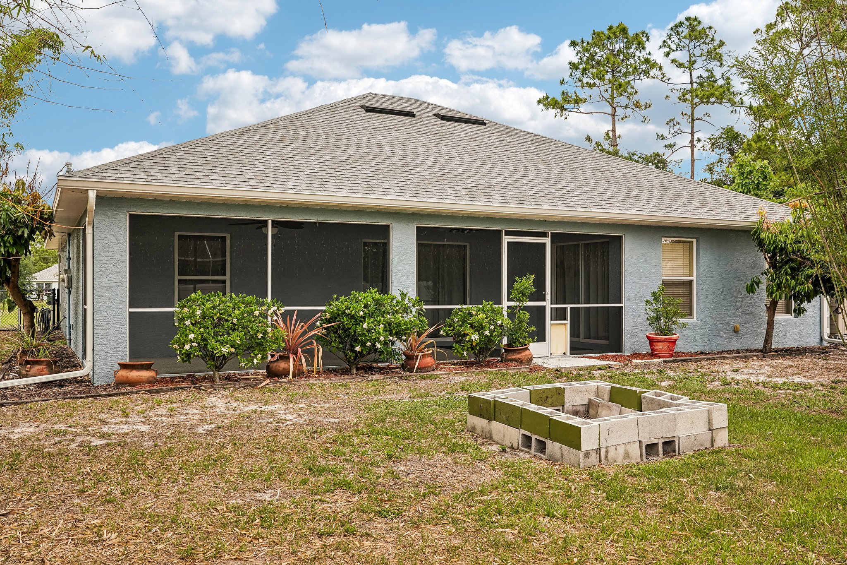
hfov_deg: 59.5
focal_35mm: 32
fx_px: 741
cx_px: 424
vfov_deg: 41.7
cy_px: 282
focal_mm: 31.5
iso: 400
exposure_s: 1/320
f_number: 8
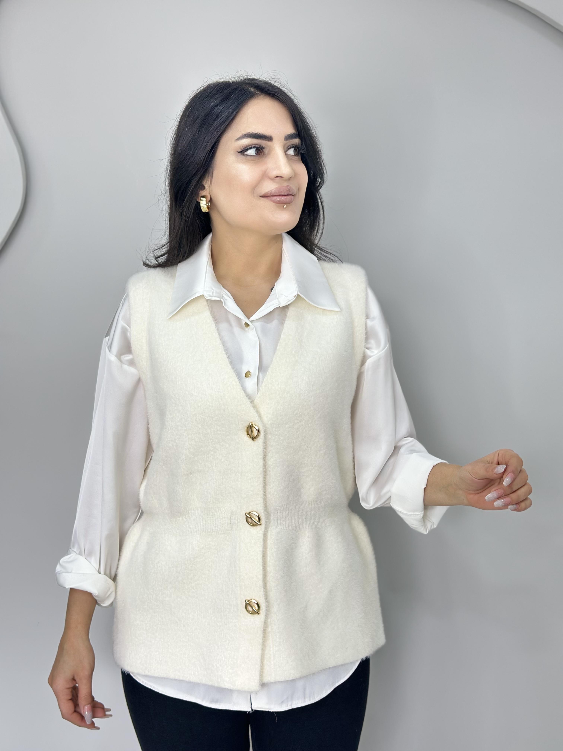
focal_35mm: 48
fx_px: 1041
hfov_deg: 30.3
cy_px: 376
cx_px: 282
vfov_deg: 39.7
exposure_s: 1/50
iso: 125
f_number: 1.78
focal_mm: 6.86
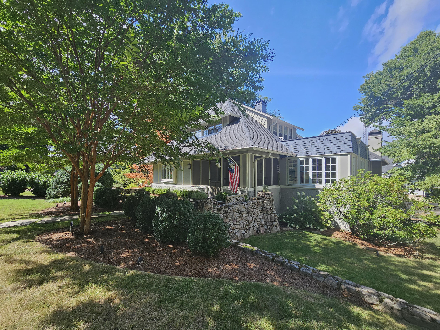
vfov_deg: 89.9
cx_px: 220
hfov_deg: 106.2
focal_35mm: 13
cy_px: 165
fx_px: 165
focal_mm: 2.2
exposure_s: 1/659
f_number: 2.2
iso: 50
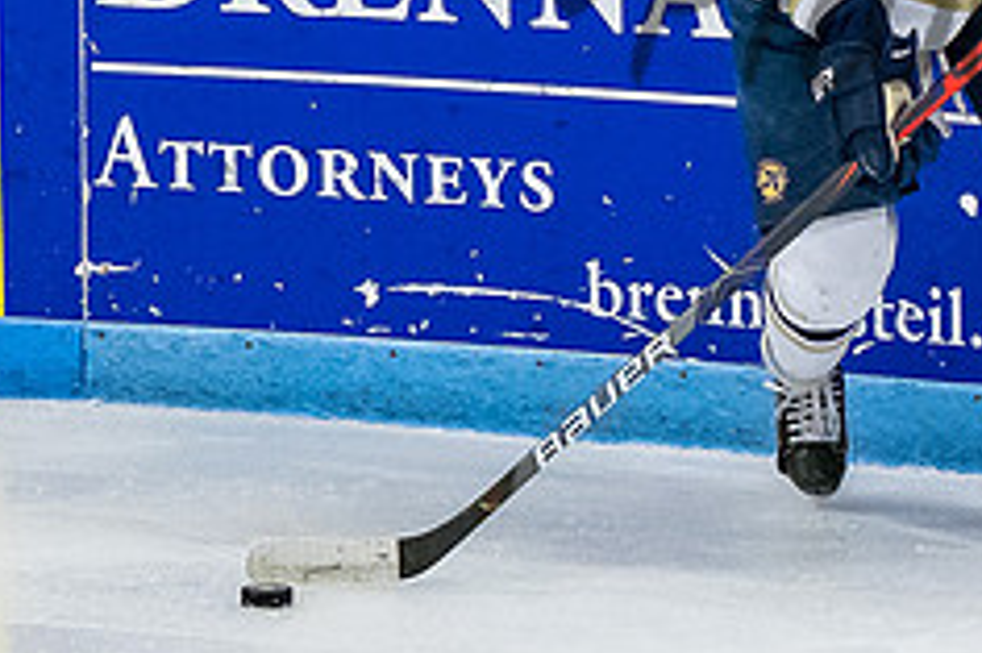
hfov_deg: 4.7
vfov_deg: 3.1
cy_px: 85
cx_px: 633
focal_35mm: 439
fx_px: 11966
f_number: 3.5
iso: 2500
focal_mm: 70
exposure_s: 1/800
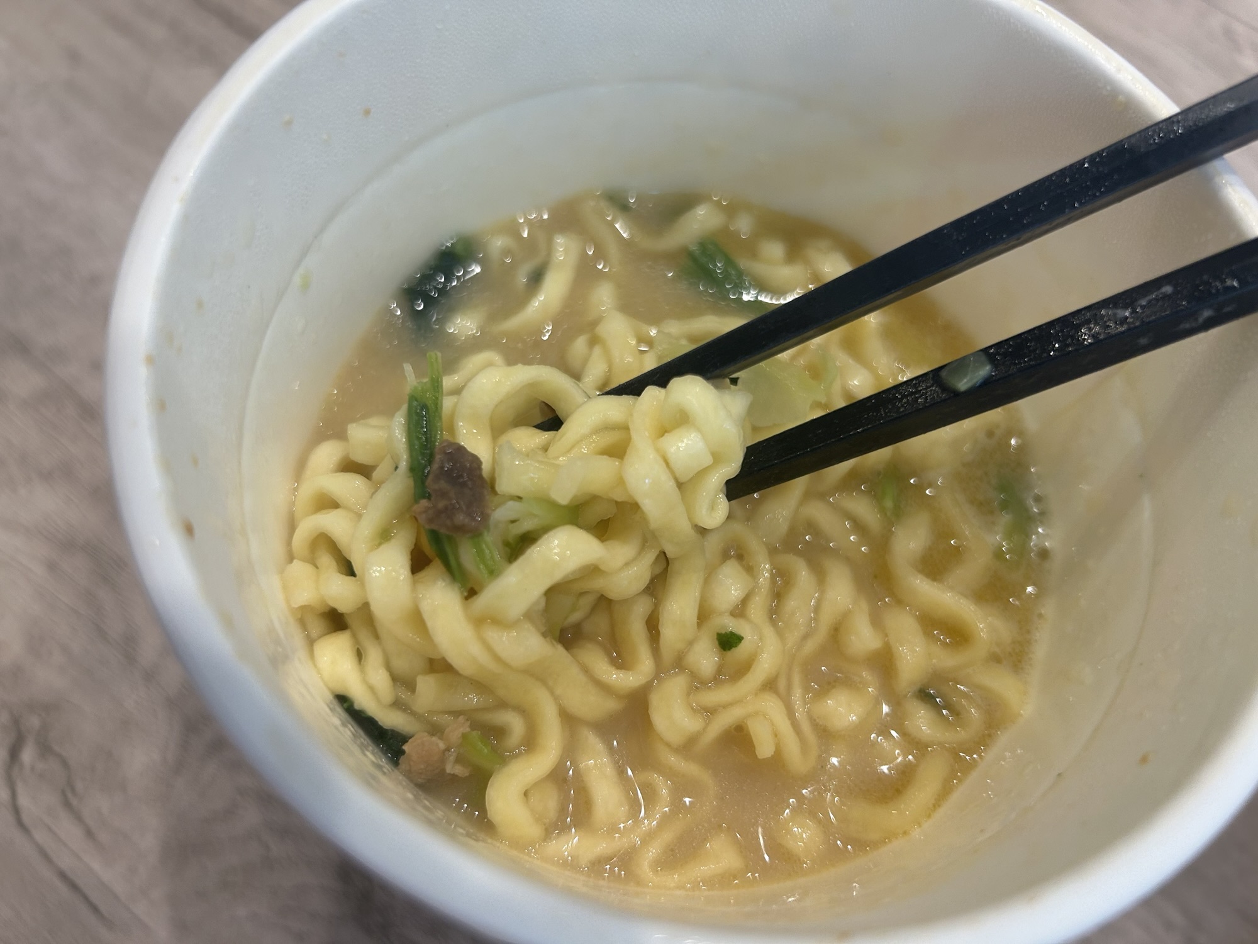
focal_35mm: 26
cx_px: 629
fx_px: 945
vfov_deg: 53.1
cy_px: 472
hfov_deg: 67.3
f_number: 1.5
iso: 64
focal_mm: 5.7
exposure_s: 1/100
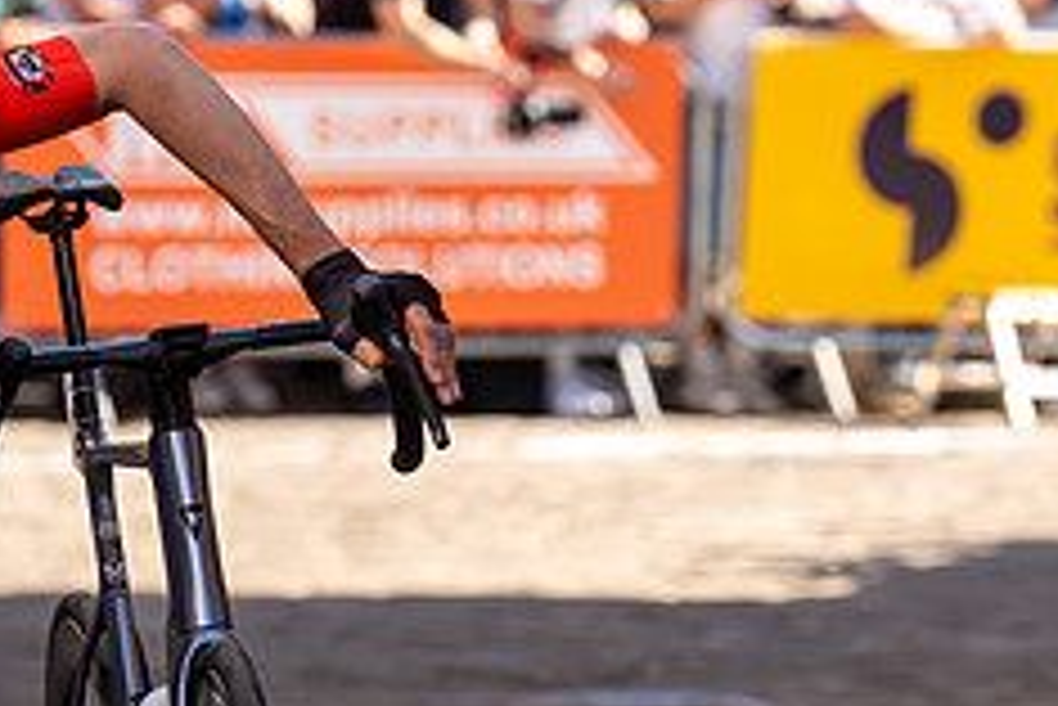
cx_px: -54
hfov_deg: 4.4
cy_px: 432
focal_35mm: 469
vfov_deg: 2.9
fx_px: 13791
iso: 400
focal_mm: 128
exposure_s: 1/1000
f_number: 4
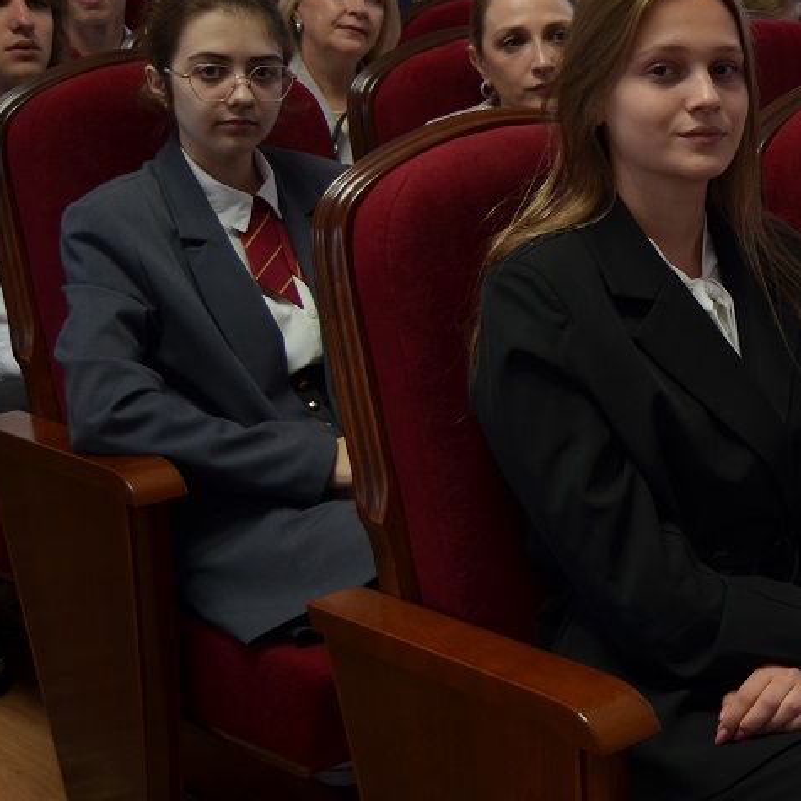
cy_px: 302
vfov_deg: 26.0
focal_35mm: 66
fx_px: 1728
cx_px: 976
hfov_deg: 23.7
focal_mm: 20
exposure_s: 1/40
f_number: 4.5
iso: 200
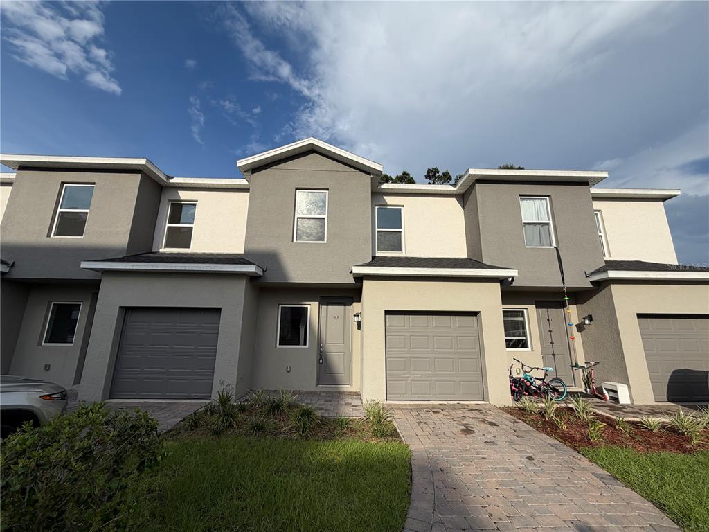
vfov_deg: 85.7
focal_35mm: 14
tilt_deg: +13.5
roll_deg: -1.1
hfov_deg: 102.1
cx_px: 354
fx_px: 287
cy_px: 266
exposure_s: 1/1211
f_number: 2.2
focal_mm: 2.22
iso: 20
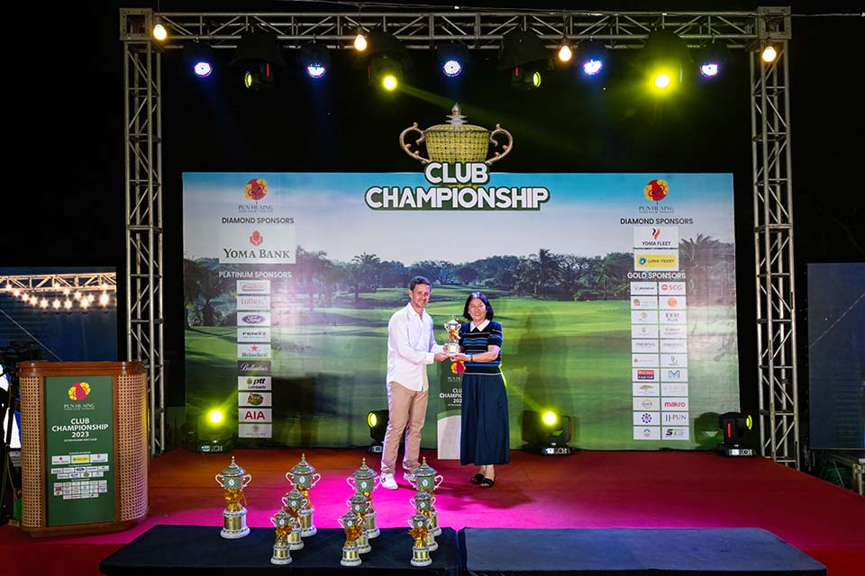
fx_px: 577
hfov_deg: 73.7
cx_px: 432
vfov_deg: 53.1
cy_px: 288
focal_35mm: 24
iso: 1000
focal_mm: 24
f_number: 6.3
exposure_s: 1/200
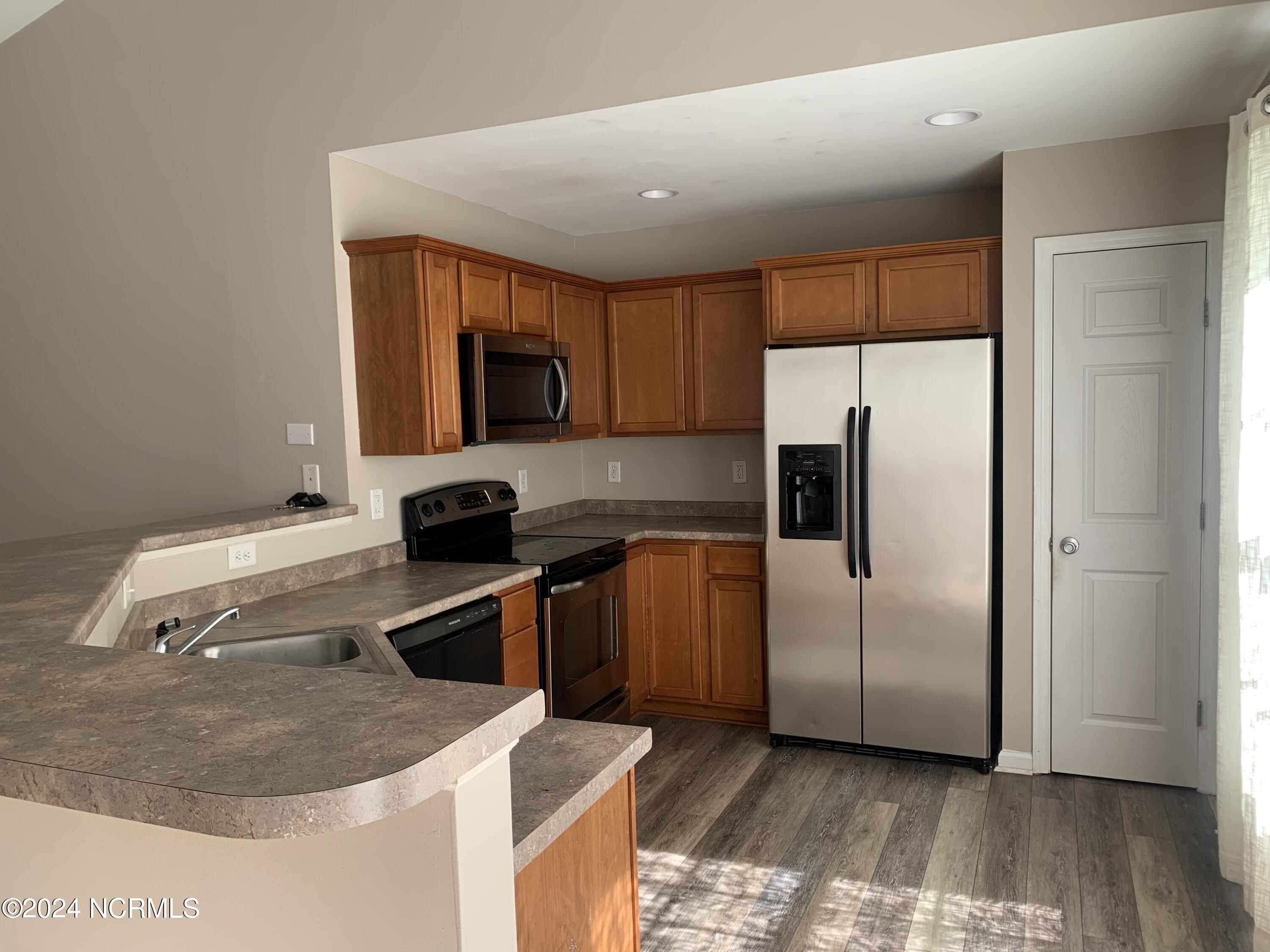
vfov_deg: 53.1
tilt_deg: -5.3
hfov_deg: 67.3
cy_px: 476
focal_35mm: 26
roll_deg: +2.1
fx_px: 954
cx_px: 635
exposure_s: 1/121
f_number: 1.8
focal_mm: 4.25
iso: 50
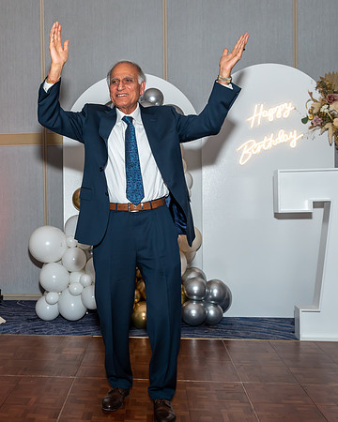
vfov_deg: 39.1
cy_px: 207
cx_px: 75
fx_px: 596
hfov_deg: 31.0
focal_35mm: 48
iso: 500
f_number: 6.3
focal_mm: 22
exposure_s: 1/250
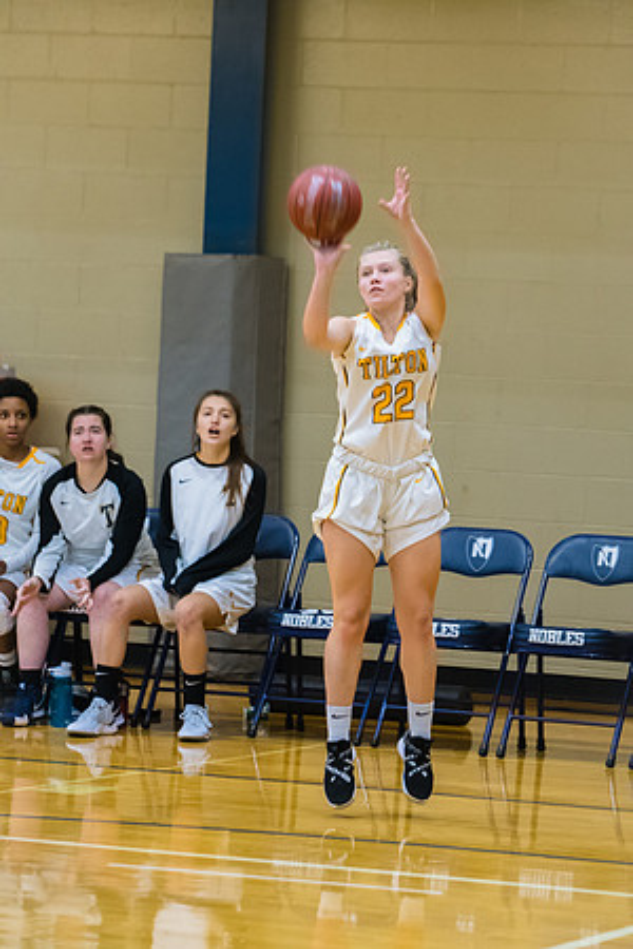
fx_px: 4945
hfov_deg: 7.3
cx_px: 316
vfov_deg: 11.0
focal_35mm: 188
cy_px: 474
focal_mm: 125
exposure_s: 1/400
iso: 3200
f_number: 2.8
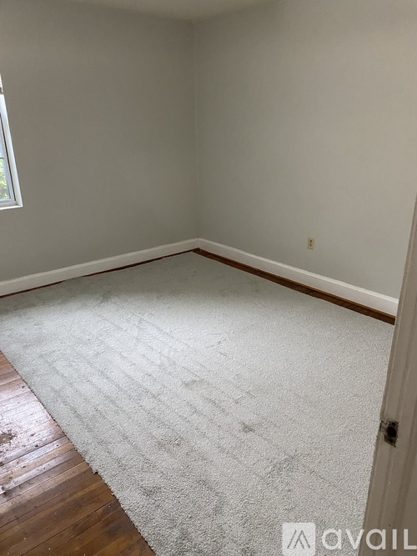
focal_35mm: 26
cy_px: 278
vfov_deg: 67.3
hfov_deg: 53.0
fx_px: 418
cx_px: 208
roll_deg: +1.0
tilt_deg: -18.5
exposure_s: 1/60
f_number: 1.8
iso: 320
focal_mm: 4.25
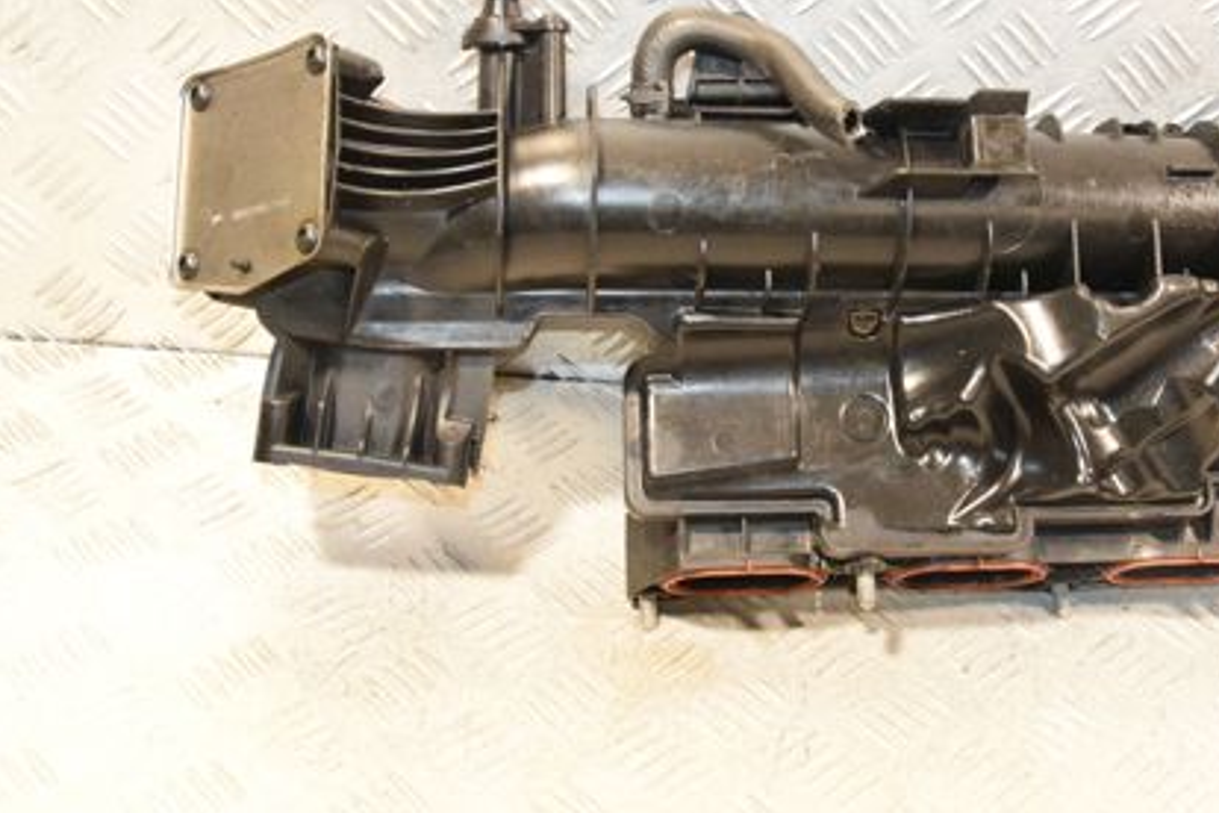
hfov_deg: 38.3
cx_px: 836
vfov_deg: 26.3
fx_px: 1727
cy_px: 268
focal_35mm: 51
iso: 1600
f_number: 5.6
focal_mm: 22
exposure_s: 1/100
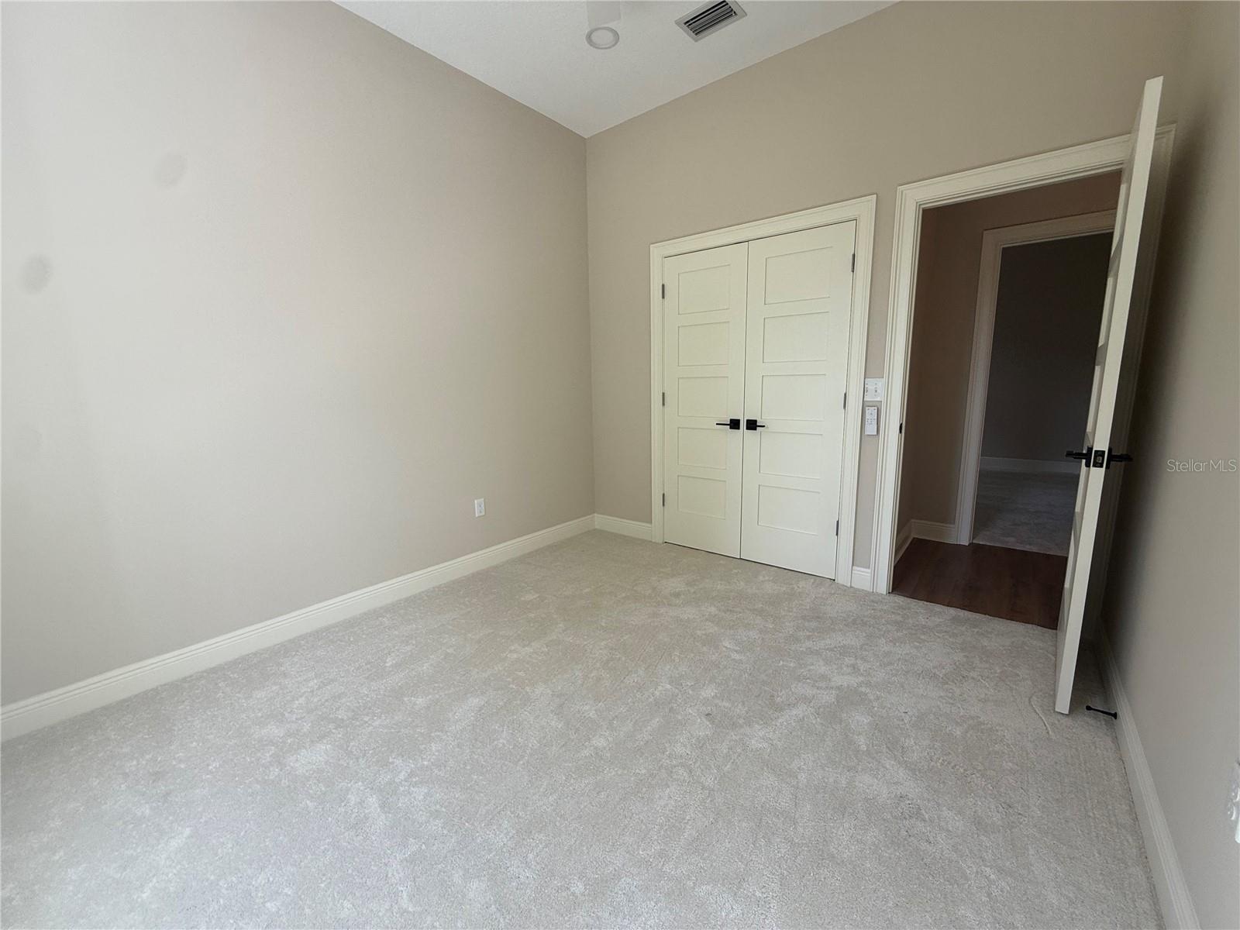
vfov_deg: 85.7
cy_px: 465
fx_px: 502
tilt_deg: -8.6
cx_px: 620
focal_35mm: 14
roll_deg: +1.2
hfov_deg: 102.1
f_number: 2.2
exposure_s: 1/110
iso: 50
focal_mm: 2.22
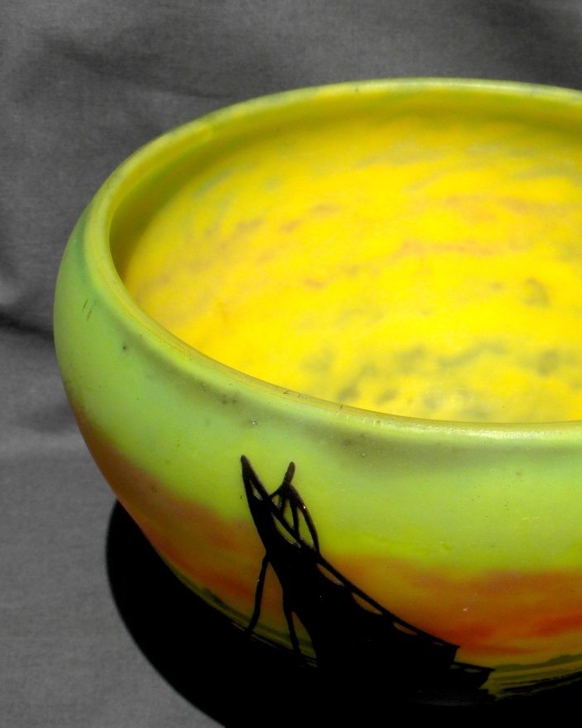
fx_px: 1508
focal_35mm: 70
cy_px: 368
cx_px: 469
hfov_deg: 21.6
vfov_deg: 27.1
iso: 80
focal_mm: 8.7
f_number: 6
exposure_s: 1/750
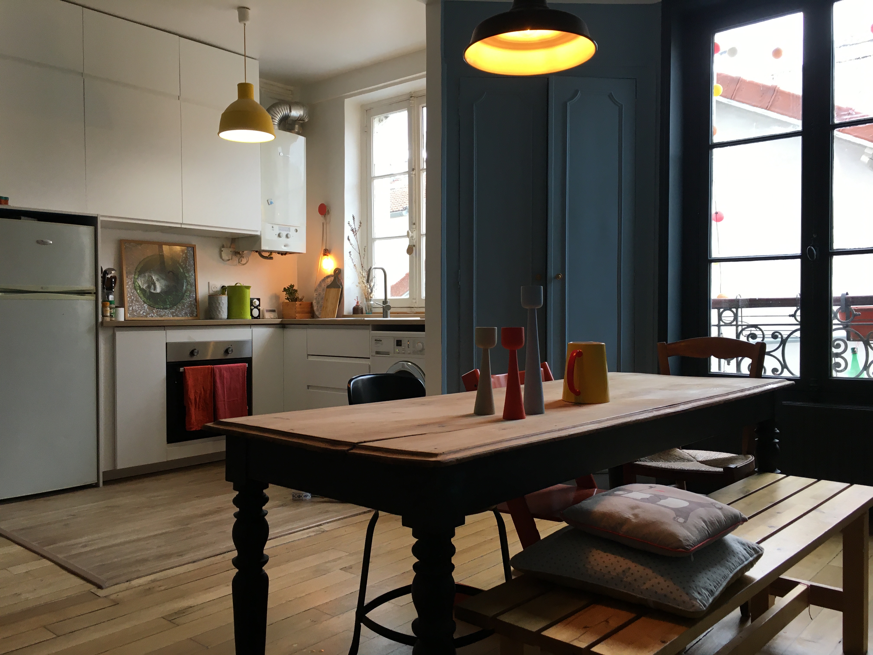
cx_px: 436
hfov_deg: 61.7
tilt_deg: -1.8
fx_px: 731
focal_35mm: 29
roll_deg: -0.1
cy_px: 328
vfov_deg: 48.2
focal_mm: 4.15
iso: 25
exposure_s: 1/33
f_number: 2.2
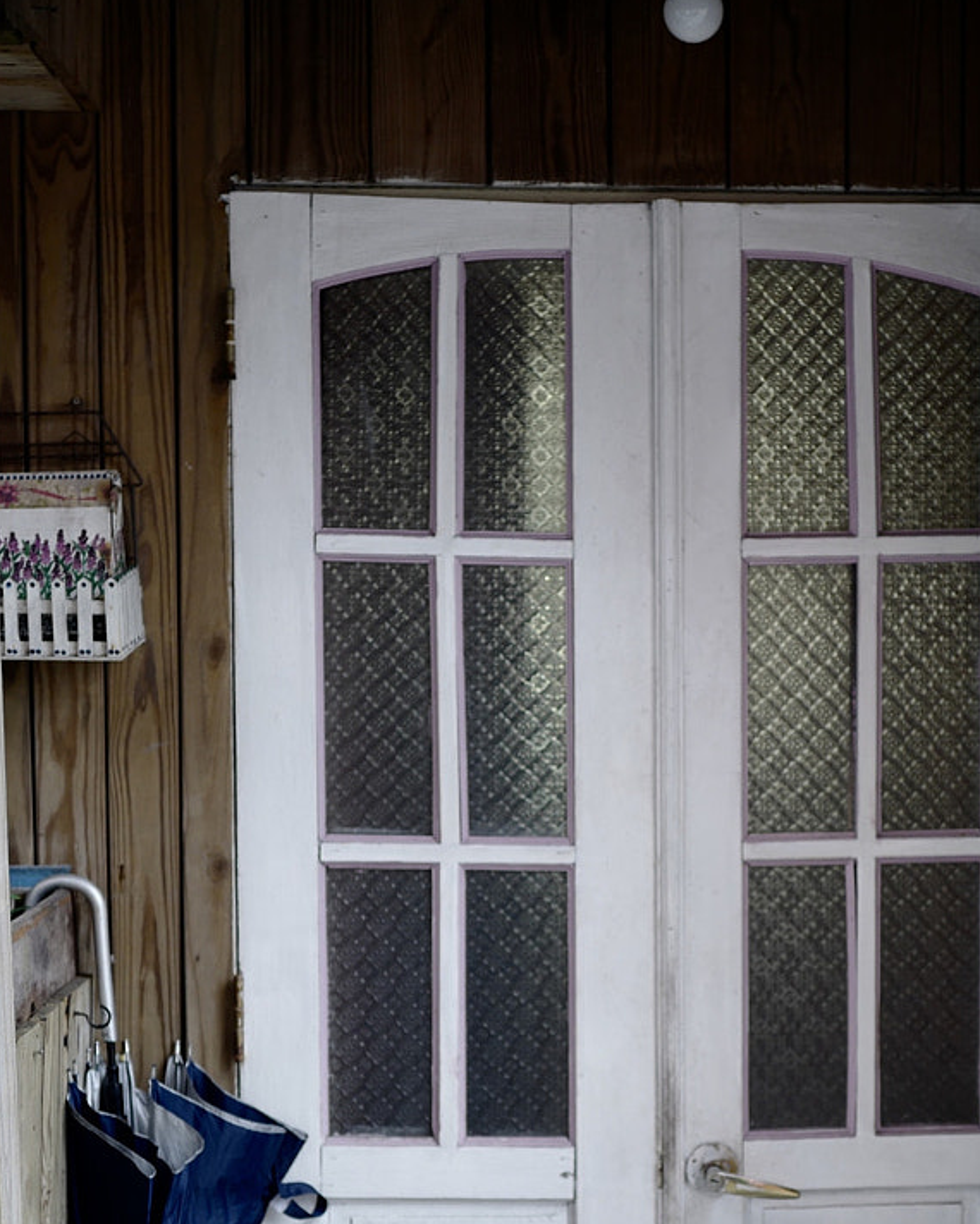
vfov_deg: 31.8
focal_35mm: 59
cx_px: 695
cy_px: 755
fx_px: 2138
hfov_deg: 25.6
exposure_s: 1/80
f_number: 1.7
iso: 250
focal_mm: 28
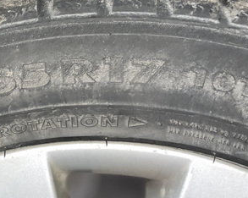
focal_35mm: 52
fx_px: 381
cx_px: 30
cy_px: 84
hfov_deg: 34.2
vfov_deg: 29.1
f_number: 1.6
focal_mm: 4.2
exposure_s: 1/14
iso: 160
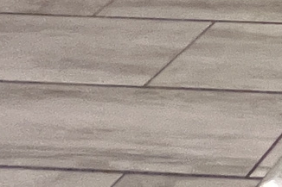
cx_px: 877
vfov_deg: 13.9
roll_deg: -1.2
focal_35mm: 85
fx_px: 665
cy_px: -173
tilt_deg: -32.0
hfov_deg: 11.0
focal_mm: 1.57
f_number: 1.8
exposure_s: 1/60
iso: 400
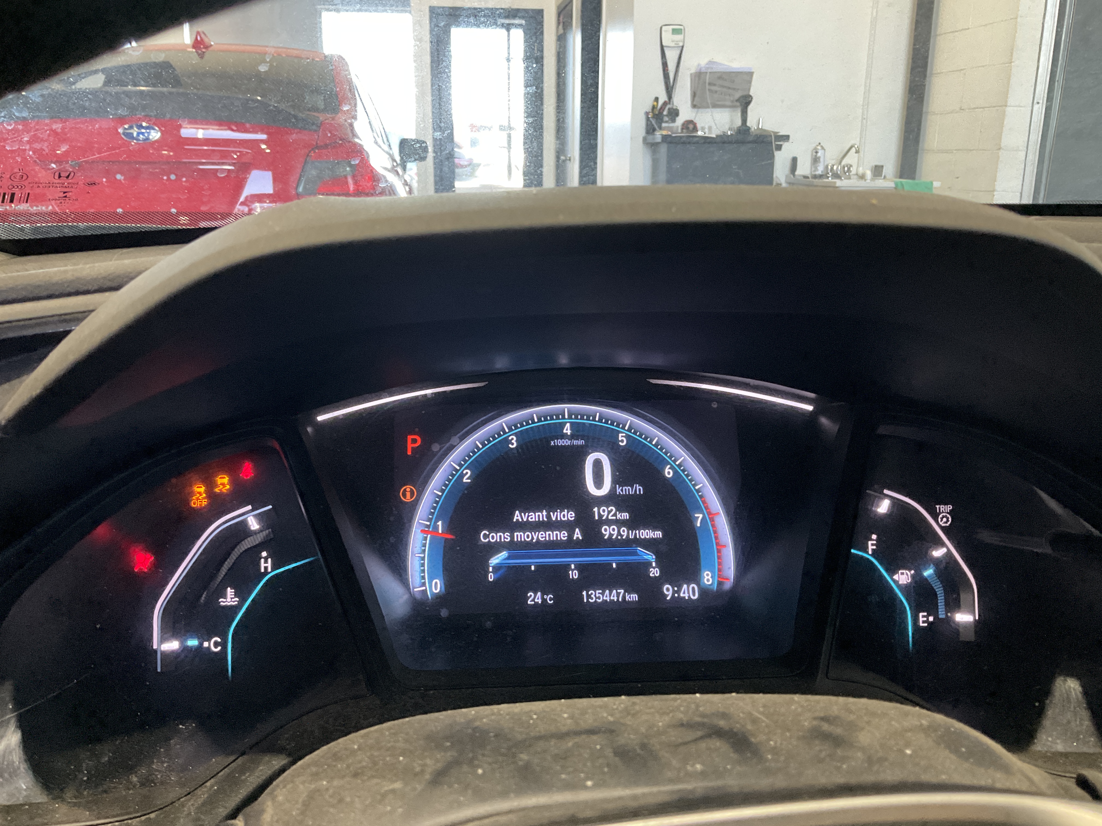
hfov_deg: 61.7
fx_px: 923
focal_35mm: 29
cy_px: 413
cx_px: 551
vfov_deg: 48.2
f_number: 1.8
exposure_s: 1/60
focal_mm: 3
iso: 160
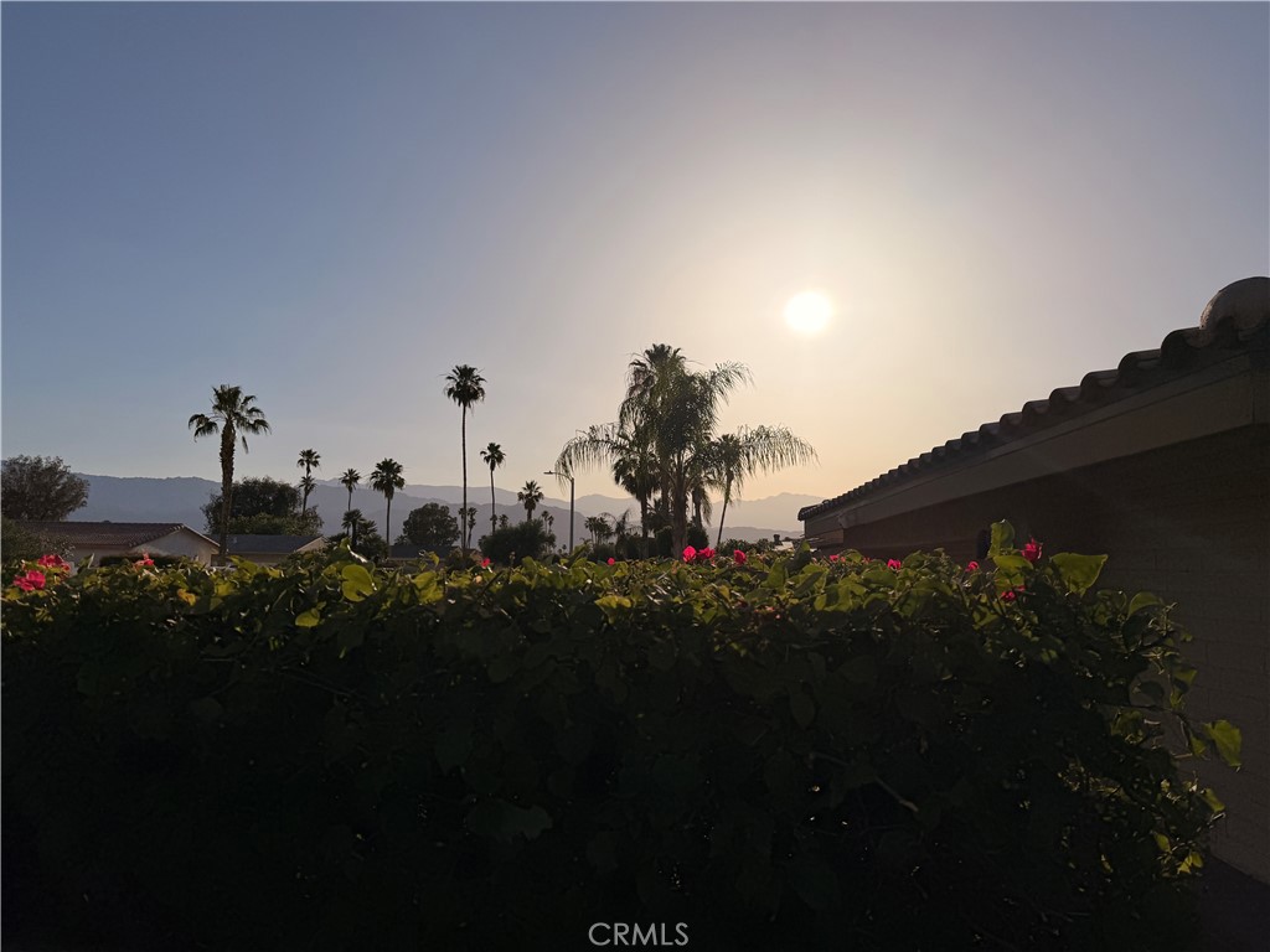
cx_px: 635
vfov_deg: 56.8
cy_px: 476
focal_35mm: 24
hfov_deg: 71.6
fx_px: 881
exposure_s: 1/55556
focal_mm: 6.76
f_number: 1.78
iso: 80
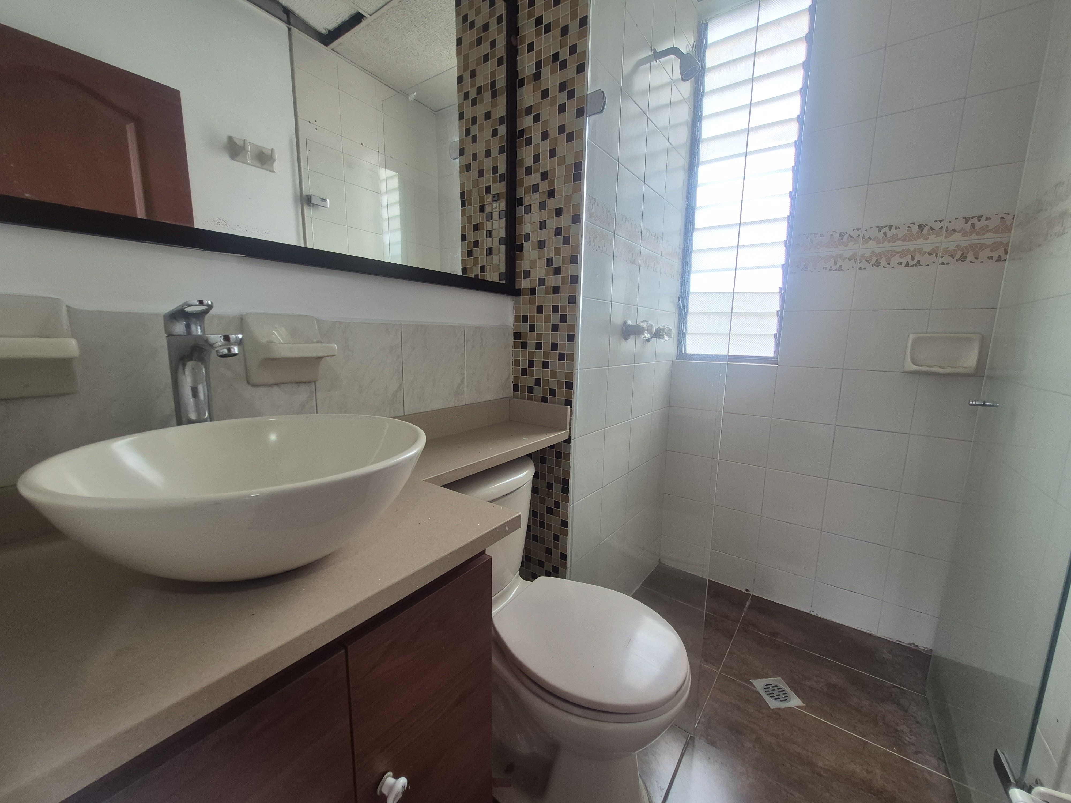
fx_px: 402
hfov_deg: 106.2
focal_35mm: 13
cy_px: 402
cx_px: 536
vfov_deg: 89.9
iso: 80
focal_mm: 1.74
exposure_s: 1/60
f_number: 2.2
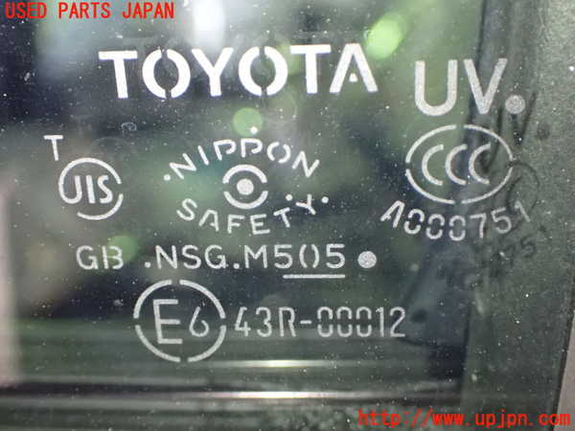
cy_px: 216
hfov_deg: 40.4
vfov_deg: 30.9
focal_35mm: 47
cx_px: 288
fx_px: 781
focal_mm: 8.4
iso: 1600
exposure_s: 1/50
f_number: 3.1
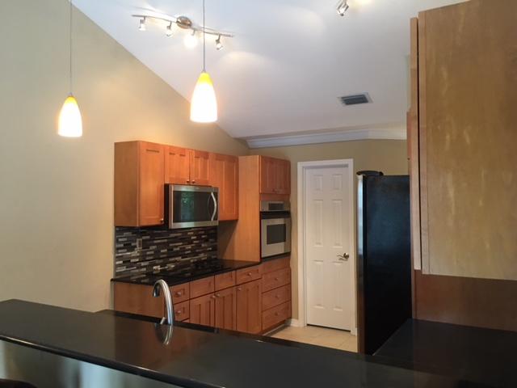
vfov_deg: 48.2
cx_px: 258
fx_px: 433
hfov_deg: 61.7
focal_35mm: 29
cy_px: 194
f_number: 2.2
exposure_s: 1/15
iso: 50
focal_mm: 4.15
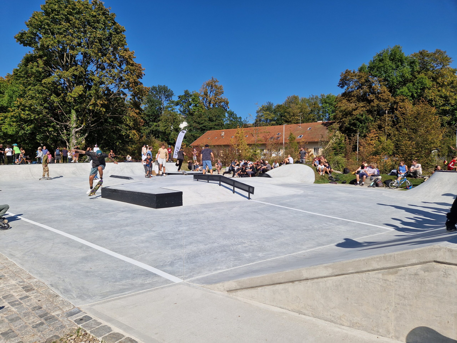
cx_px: 228
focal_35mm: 23
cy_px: 172
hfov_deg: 73.9
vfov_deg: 58.9
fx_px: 304
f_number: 1.8
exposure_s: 1/3200
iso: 50
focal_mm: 5.4
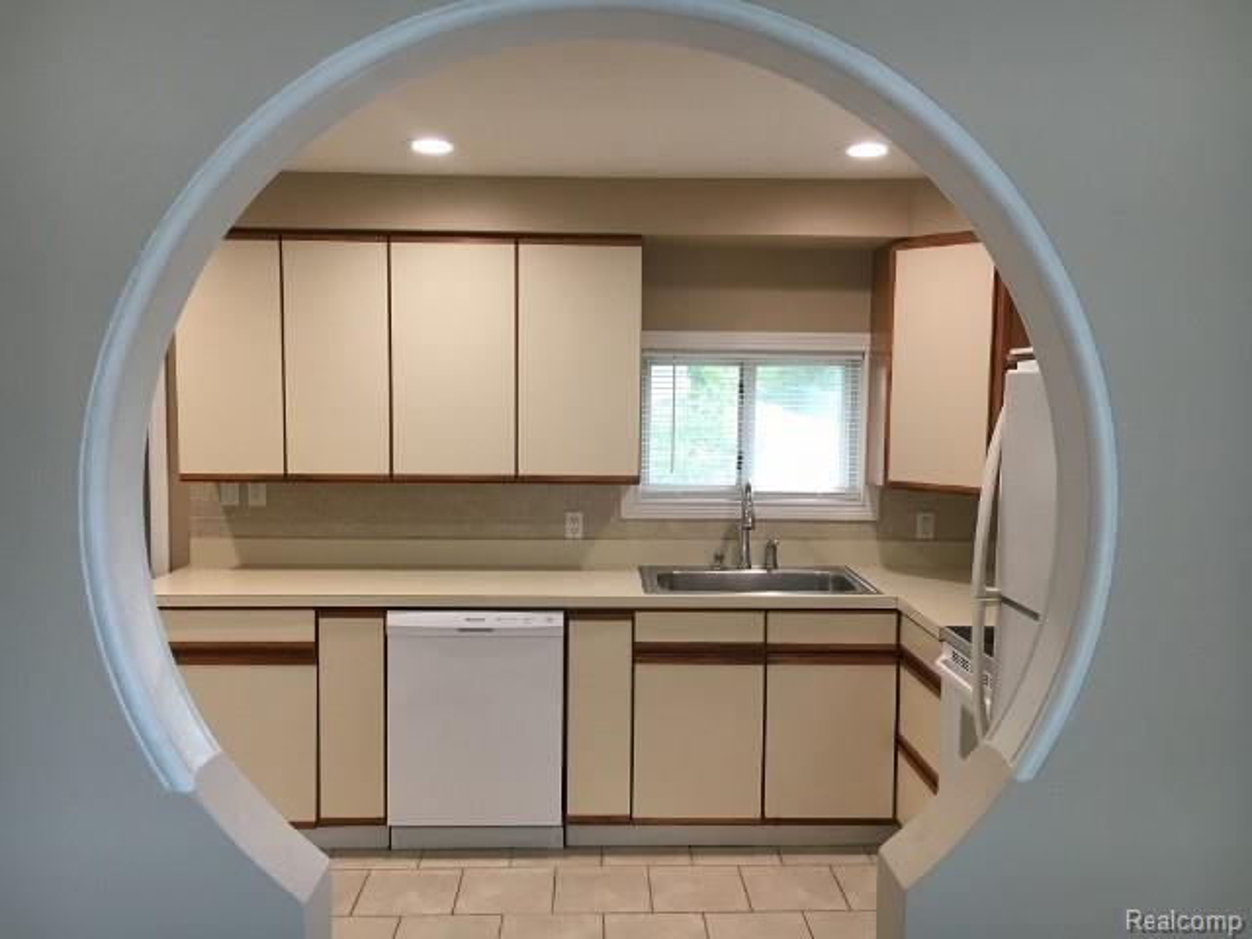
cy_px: 470
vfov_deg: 48.2
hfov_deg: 61.7
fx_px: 1049
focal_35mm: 29
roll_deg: -0.5
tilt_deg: -1.7
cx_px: 626
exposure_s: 1/30
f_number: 2.2
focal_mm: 4.15
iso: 40
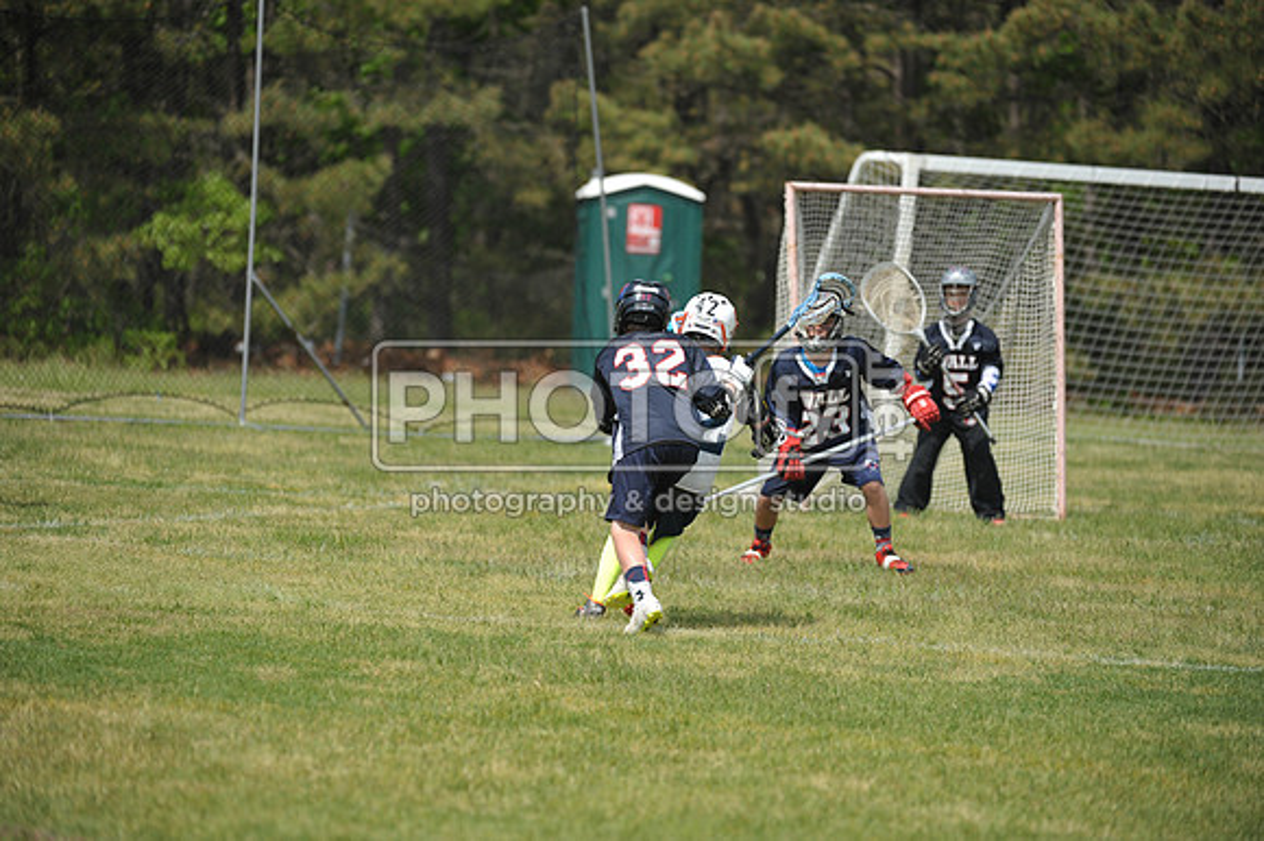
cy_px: 420
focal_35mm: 240
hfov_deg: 8.6
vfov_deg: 5.7
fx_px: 8422
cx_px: 632
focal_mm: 240
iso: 640
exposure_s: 1/4000
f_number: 4
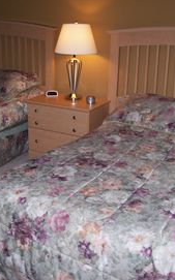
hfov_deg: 26.2
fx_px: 375
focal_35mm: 49
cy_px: 142
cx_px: 61
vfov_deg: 41.1
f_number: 2.7
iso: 80
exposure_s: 1/64
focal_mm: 5.6
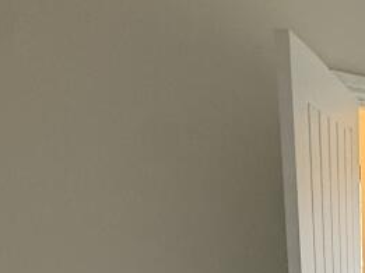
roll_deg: -2.7
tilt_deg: -19.3
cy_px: 414
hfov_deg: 28.9
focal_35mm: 55
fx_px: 579
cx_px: 467
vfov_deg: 21.8
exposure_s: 1/94
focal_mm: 2.22
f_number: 2.2
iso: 320
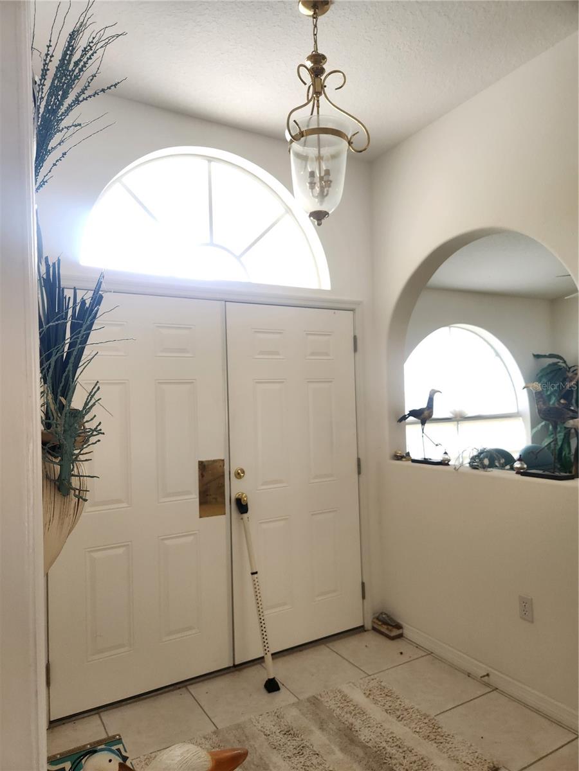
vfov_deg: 73.9
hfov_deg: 58.9
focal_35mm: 23
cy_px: 386
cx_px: 290
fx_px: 513
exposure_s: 1/120
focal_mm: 5.4
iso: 200
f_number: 1.8
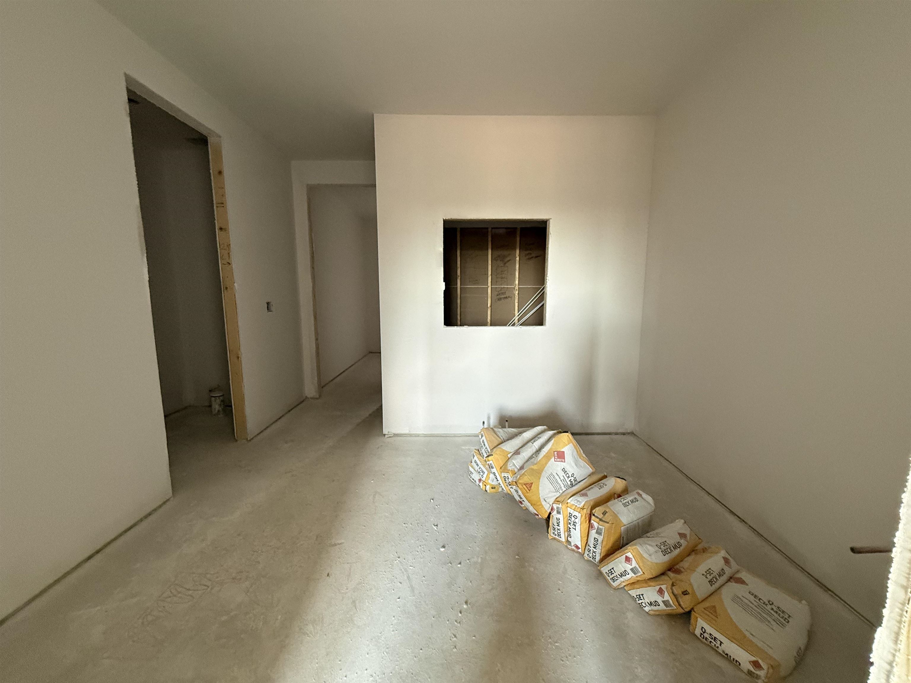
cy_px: 342
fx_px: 368
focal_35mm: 14
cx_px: 456
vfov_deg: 85.7
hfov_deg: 102.1
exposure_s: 1/60
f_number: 2.2
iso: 400
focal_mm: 2.22
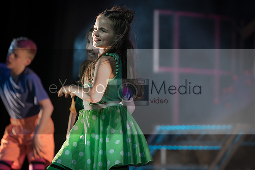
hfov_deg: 8.6
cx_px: 153
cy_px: 71
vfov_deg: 5.7
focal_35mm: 240
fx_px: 1699
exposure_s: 1/125
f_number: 2.8
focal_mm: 200
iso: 500
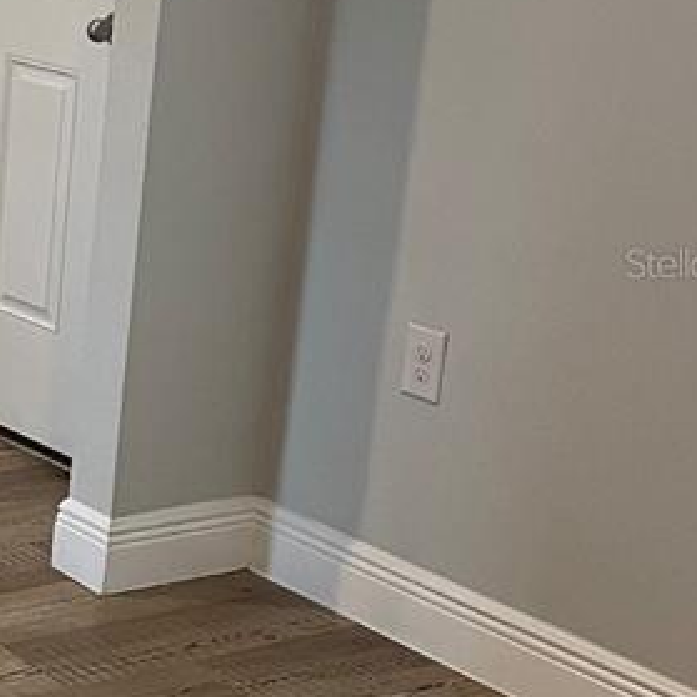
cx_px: -322
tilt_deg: -14.0
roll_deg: -0.4
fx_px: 2255
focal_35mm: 99
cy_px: 262
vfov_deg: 17.5
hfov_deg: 16.2
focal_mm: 4.2
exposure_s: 1/60
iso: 100
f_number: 1.6
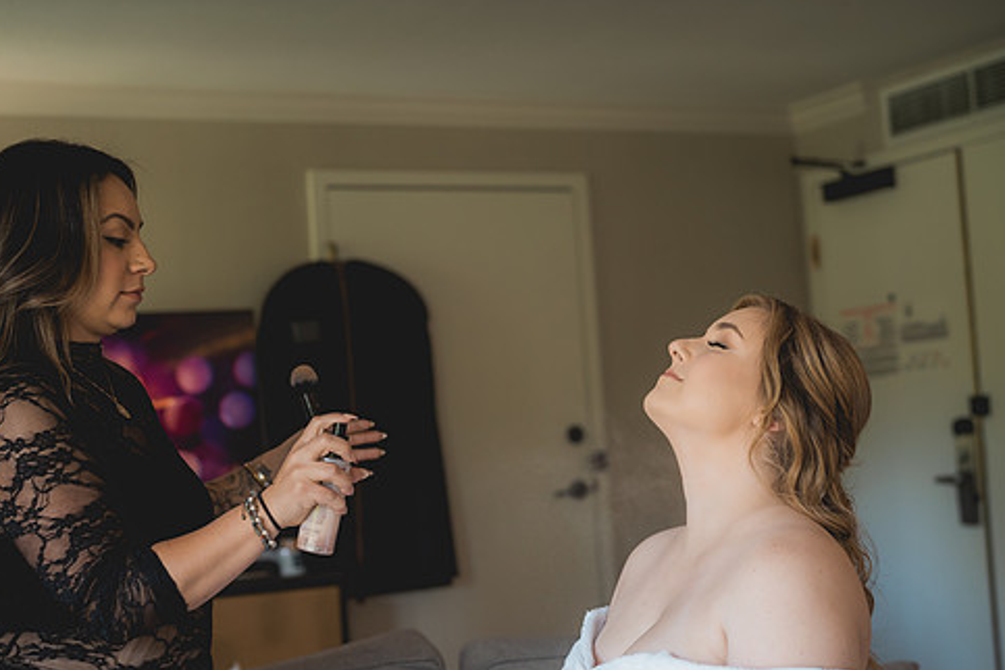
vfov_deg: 22.6
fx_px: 1675
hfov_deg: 33.4
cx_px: 476
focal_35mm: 60
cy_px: 376
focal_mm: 50
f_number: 2.5
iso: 800
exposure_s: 1/125
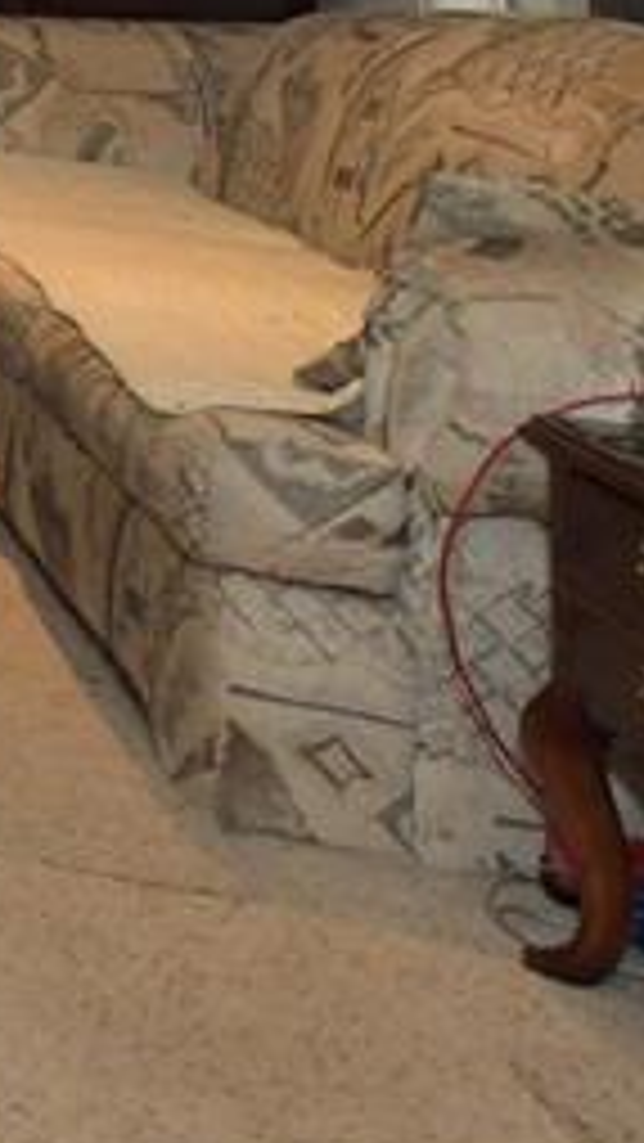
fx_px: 1790
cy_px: -212
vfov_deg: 30.4
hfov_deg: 11.0
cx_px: -1365
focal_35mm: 59
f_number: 8
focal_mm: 14
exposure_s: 1/250
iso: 1250
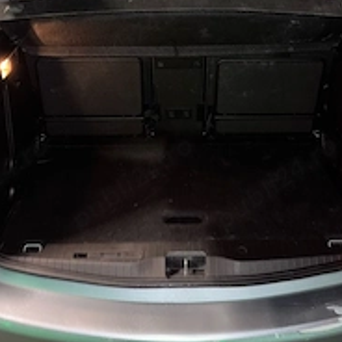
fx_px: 514
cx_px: 169
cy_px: 61
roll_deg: +1.1
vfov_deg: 35.4
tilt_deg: -18.0
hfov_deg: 36.8
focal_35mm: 46
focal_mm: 6.76
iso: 160
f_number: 1.78
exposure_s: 1/4
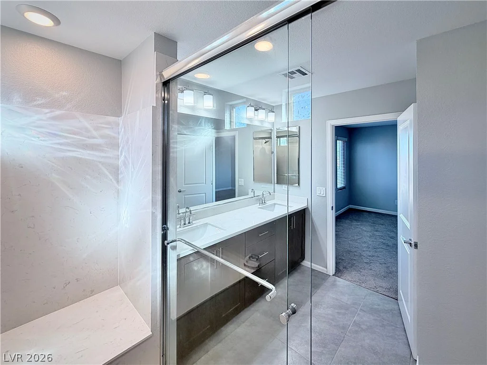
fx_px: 197
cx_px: 244
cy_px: 182
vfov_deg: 85.6
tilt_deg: -5.2
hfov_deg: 102.1
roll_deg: +1.8
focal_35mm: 14
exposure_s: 1/120
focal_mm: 2.22
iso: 125
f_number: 2.2
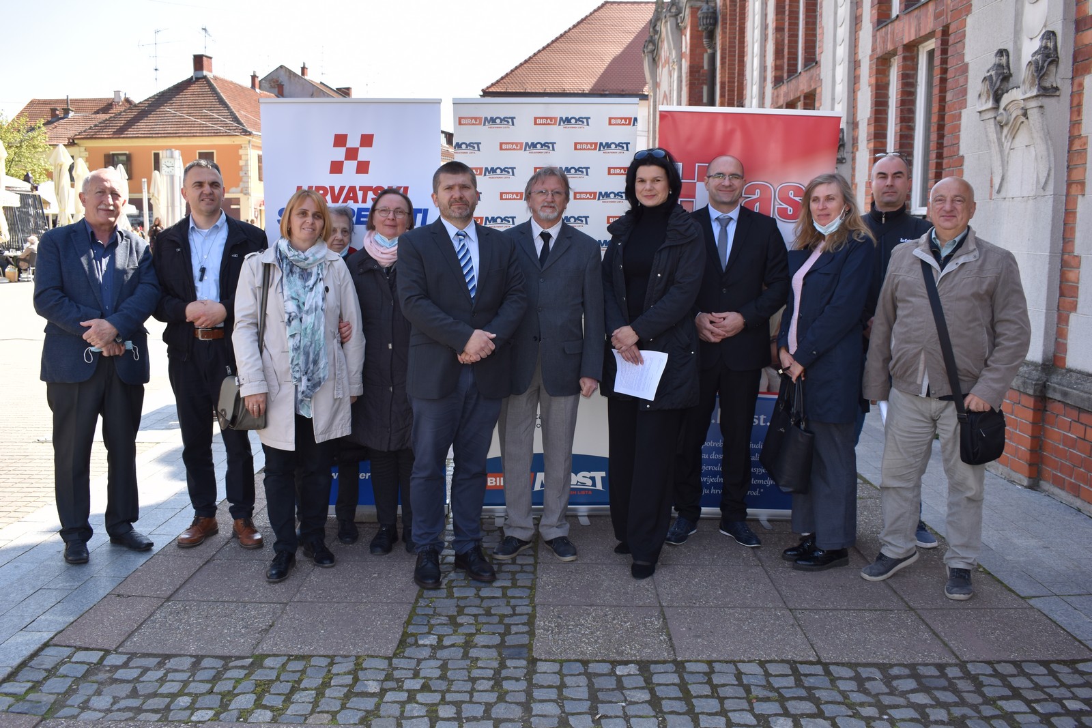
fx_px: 1001
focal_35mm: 33
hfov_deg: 57.2
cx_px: 546
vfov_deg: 40.0
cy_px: 364
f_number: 5.6
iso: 100
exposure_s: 1/160
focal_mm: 22
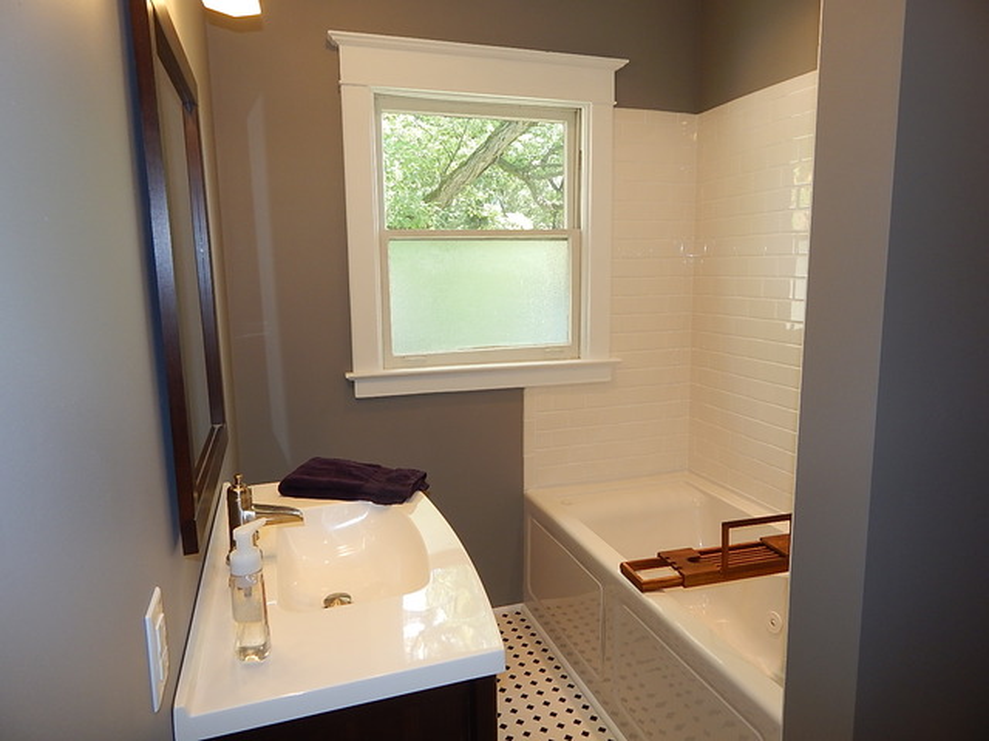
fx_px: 629
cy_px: 370
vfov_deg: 61.1
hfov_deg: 76.4
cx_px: 494
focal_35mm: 22
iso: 125
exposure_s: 1/60
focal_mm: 4
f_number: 3
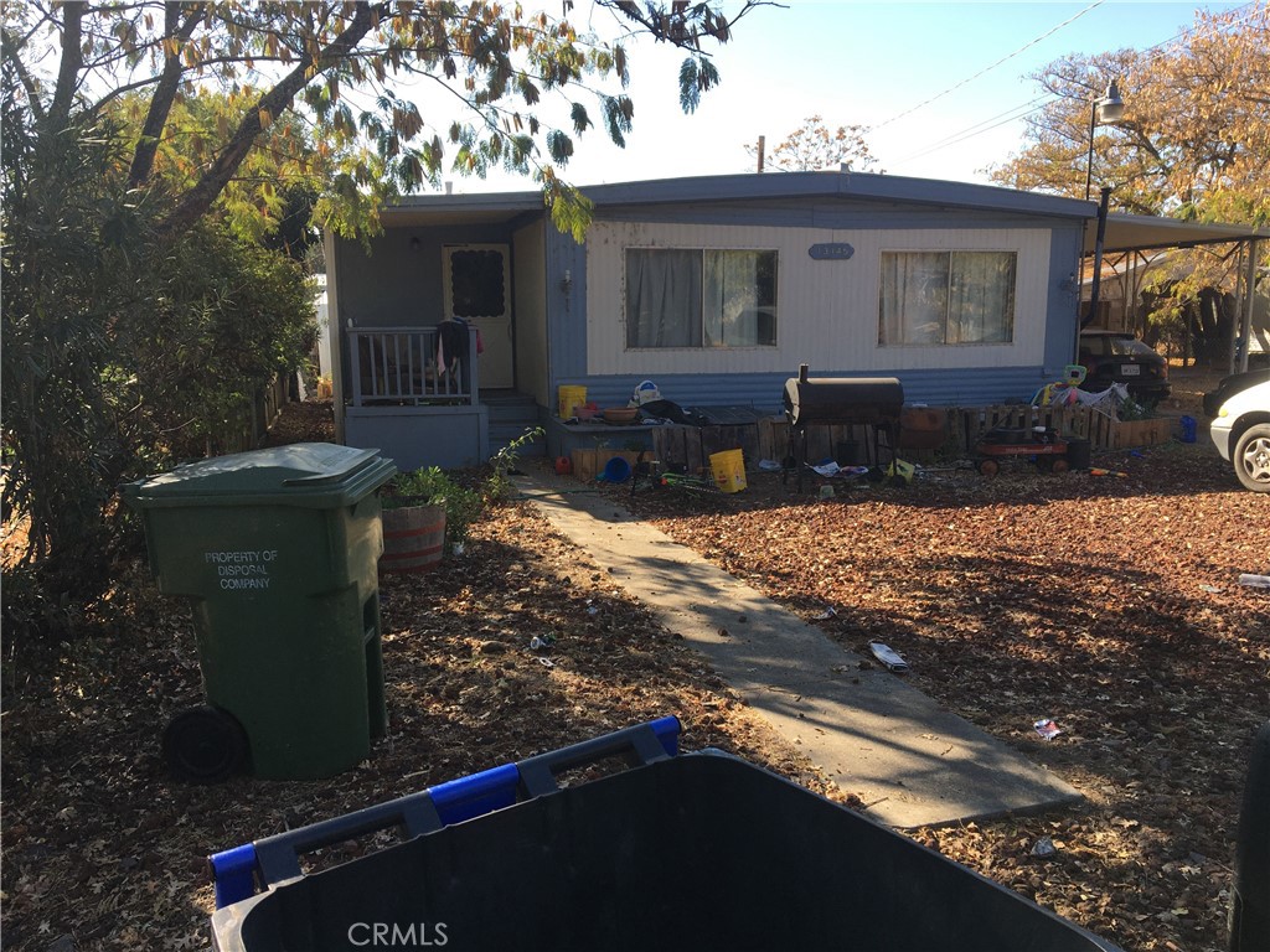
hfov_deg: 61.7
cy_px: 476
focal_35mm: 29
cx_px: 635
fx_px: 1064
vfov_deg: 48.2
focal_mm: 4.15
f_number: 2.2
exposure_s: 1/534
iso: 25
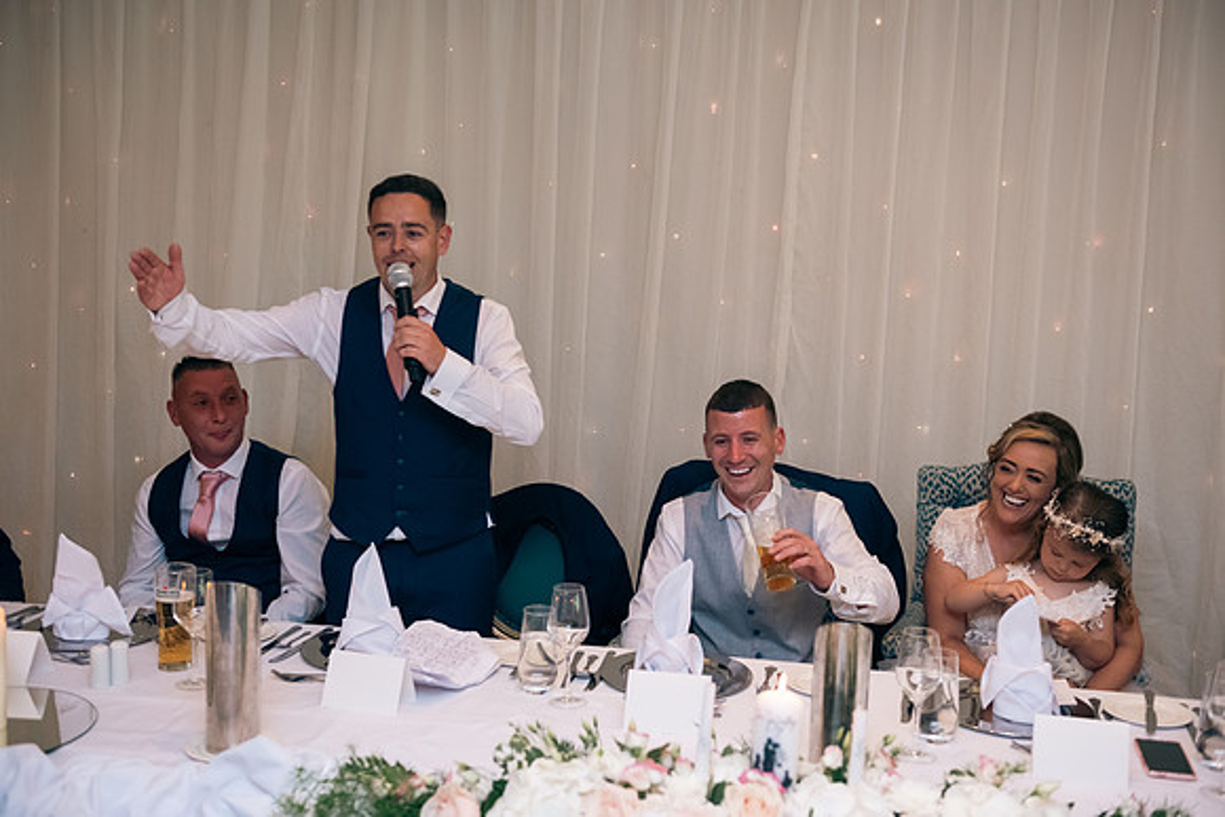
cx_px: 612
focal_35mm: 45
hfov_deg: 43.6
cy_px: 408
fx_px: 1532
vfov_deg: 29.9
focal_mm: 45
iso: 800
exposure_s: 1/160
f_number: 3.5
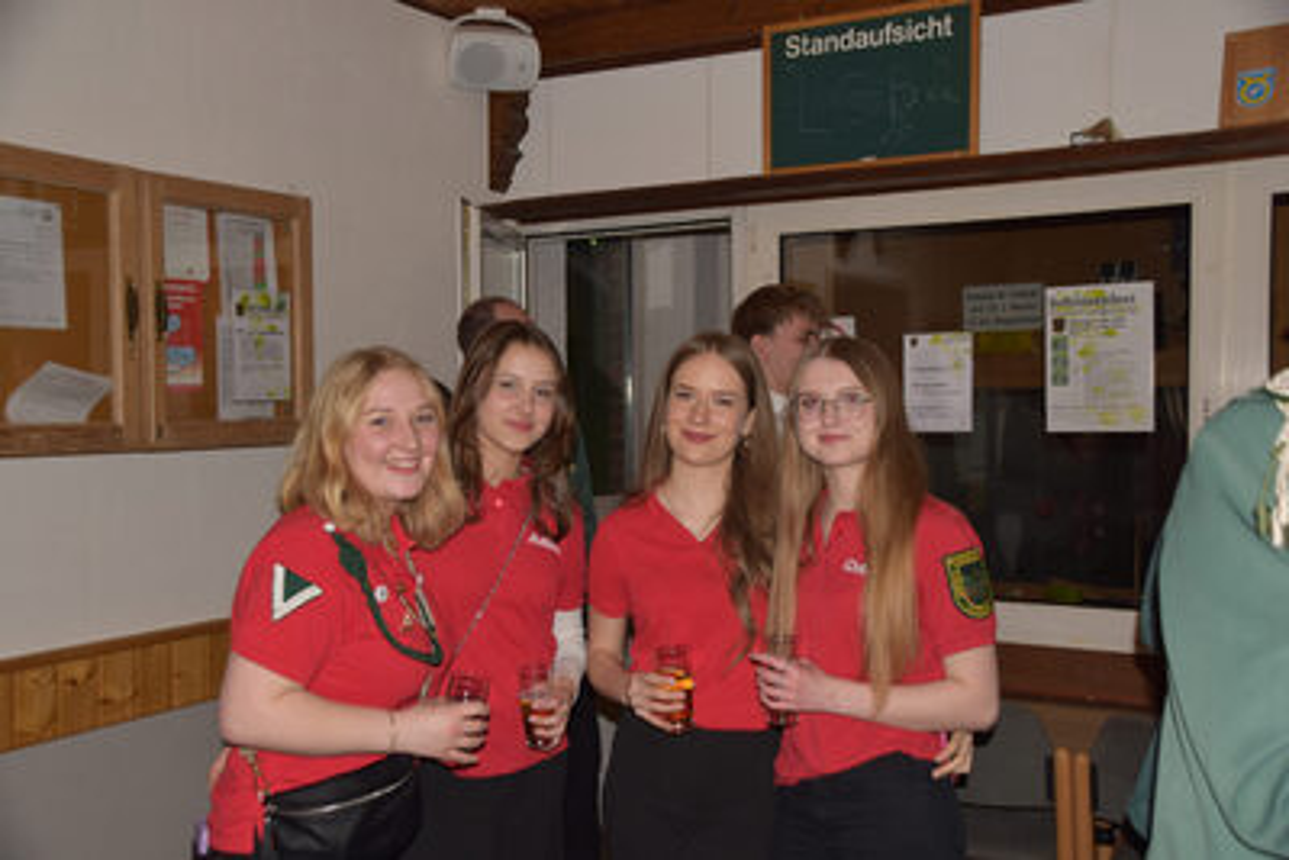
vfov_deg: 34.2
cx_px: 644
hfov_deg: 49.5
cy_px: 430
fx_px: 1397
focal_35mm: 39
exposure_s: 1/160
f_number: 6.3
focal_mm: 26
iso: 100
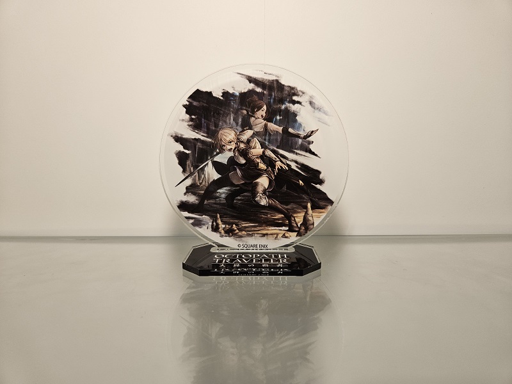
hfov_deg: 73.9
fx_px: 340
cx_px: 256
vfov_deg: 58.9
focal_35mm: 23
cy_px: 192
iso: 125
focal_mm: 5.4
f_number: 1.8
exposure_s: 1/100
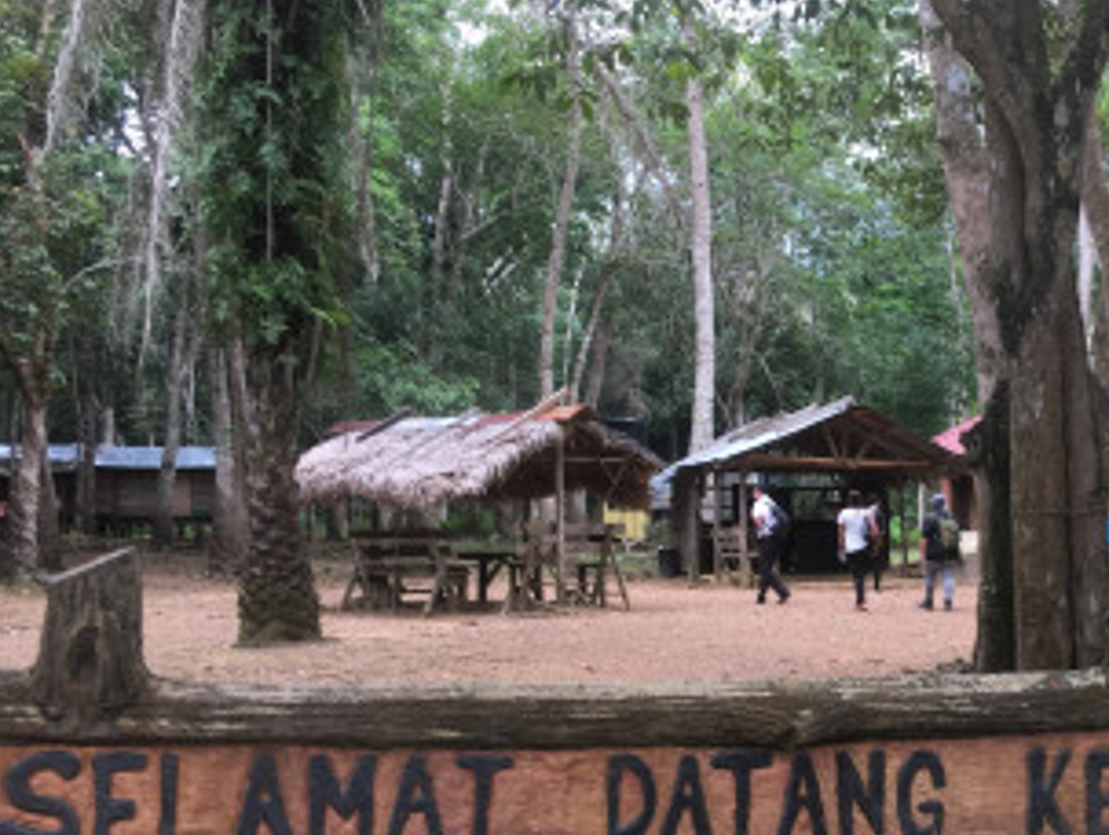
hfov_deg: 35.8
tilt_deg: +1.4
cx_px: 860
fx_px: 1668
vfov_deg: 27.9
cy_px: 557
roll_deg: -0.5
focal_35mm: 52
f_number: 2.2
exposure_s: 1/50
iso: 32
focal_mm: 4.15
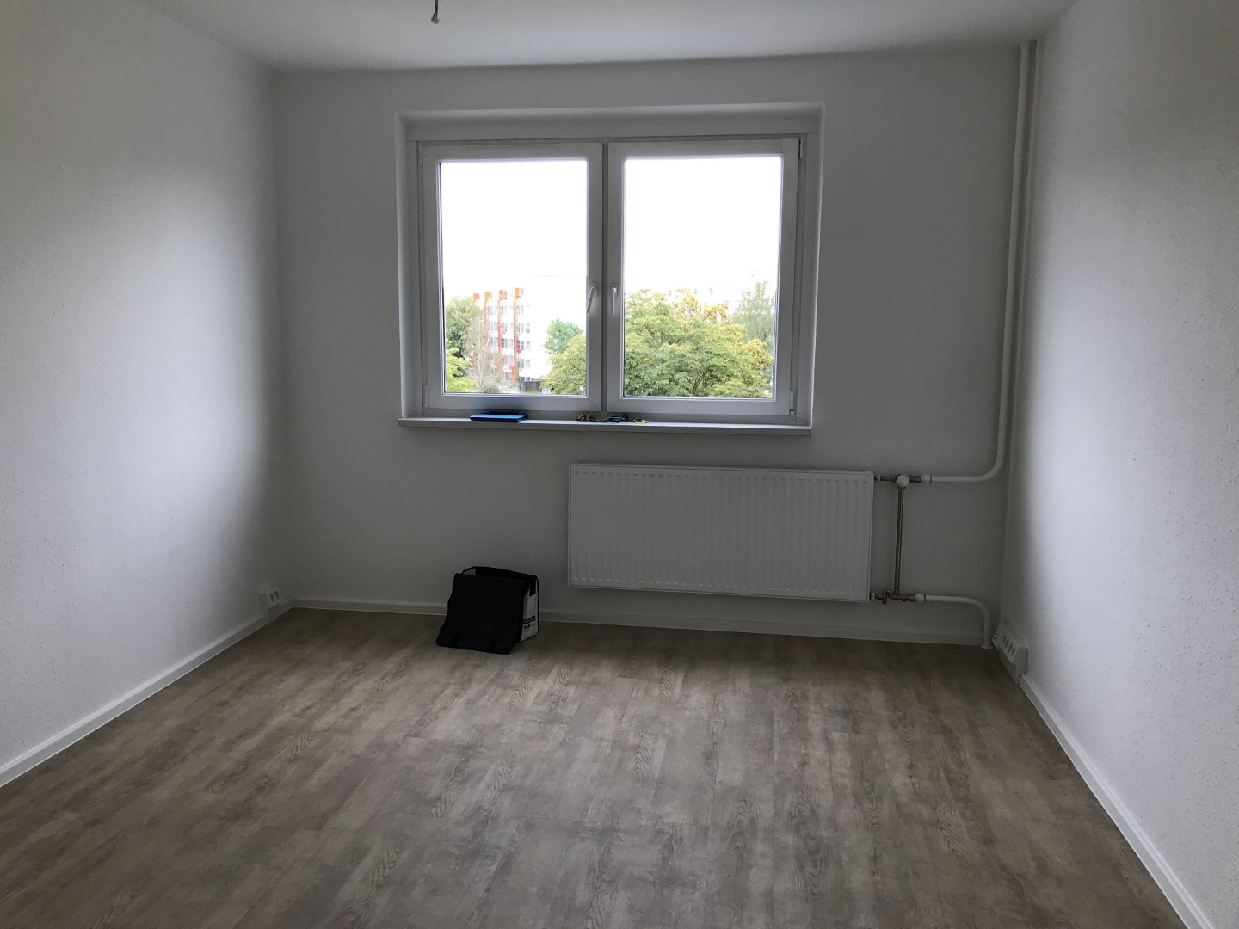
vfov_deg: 49.7
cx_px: 620
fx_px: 1002
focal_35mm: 28
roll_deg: -0.7
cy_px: 464
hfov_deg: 63.4
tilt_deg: -8.4
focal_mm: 3.99
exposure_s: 1/100
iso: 25
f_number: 1.8
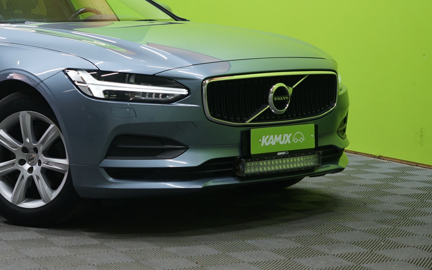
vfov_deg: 14.0
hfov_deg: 22.0
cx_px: 73
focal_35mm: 93
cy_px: 58
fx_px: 1095
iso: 640
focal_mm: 51
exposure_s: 1/25
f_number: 5
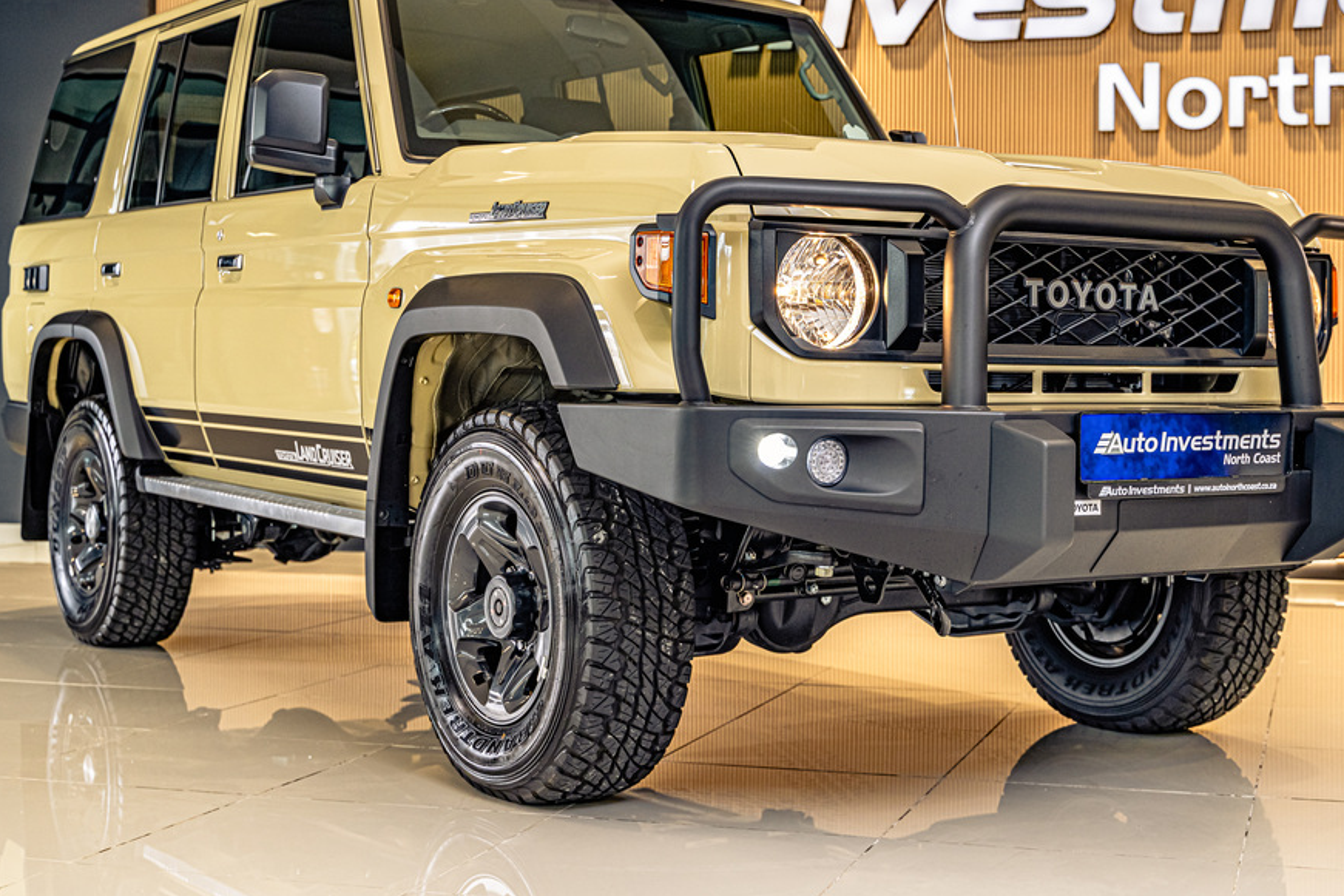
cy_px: 376
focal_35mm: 54
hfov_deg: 36.8
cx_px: 723
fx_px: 2016
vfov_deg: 25.0
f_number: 4.5
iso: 640
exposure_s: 1/125
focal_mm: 46
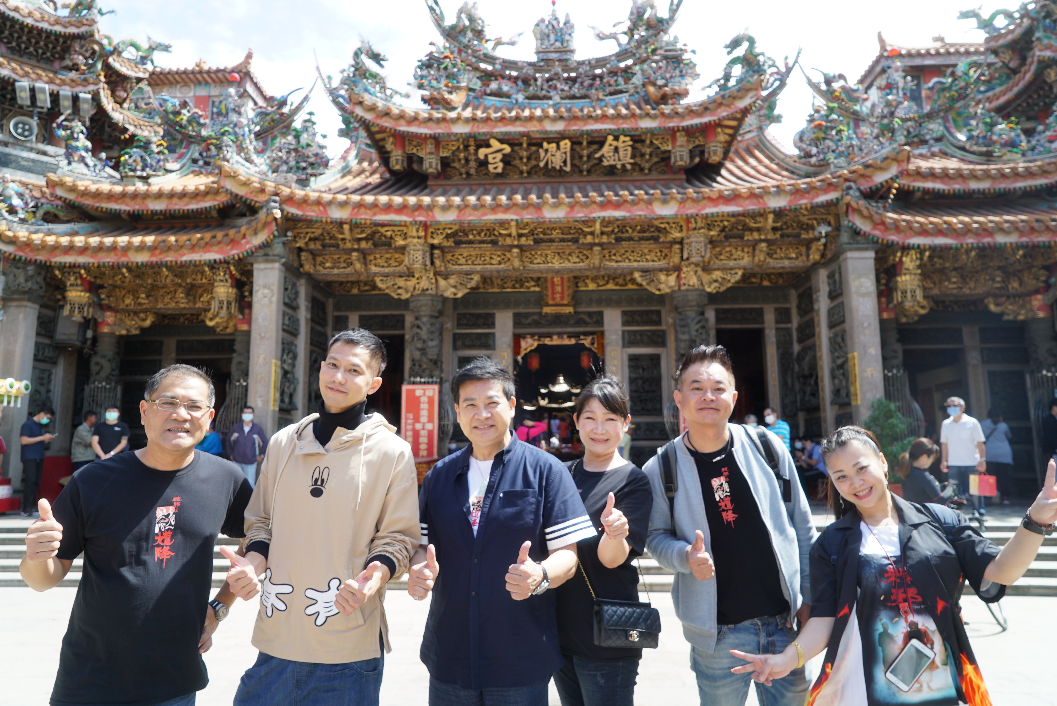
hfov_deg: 73.7
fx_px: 705
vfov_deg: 53.2
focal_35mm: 24
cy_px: 353
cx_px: 528
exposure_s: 1/200
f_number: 4.5
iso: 100
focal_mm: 24
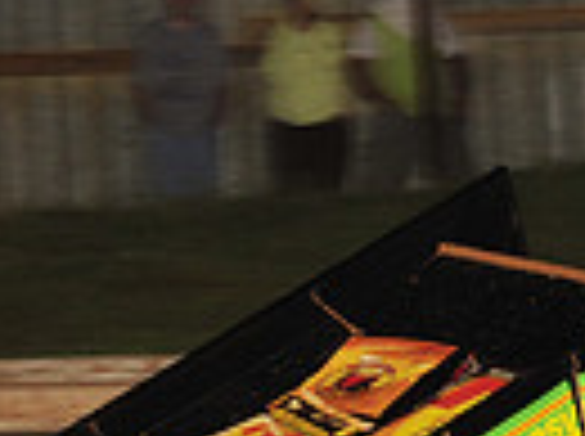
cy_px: 602
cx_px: 392
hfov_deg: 3.9
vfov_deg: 2.9
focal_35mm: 515
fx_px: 8687
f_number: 7.1
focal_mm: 120
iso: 1000
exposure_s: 1/320
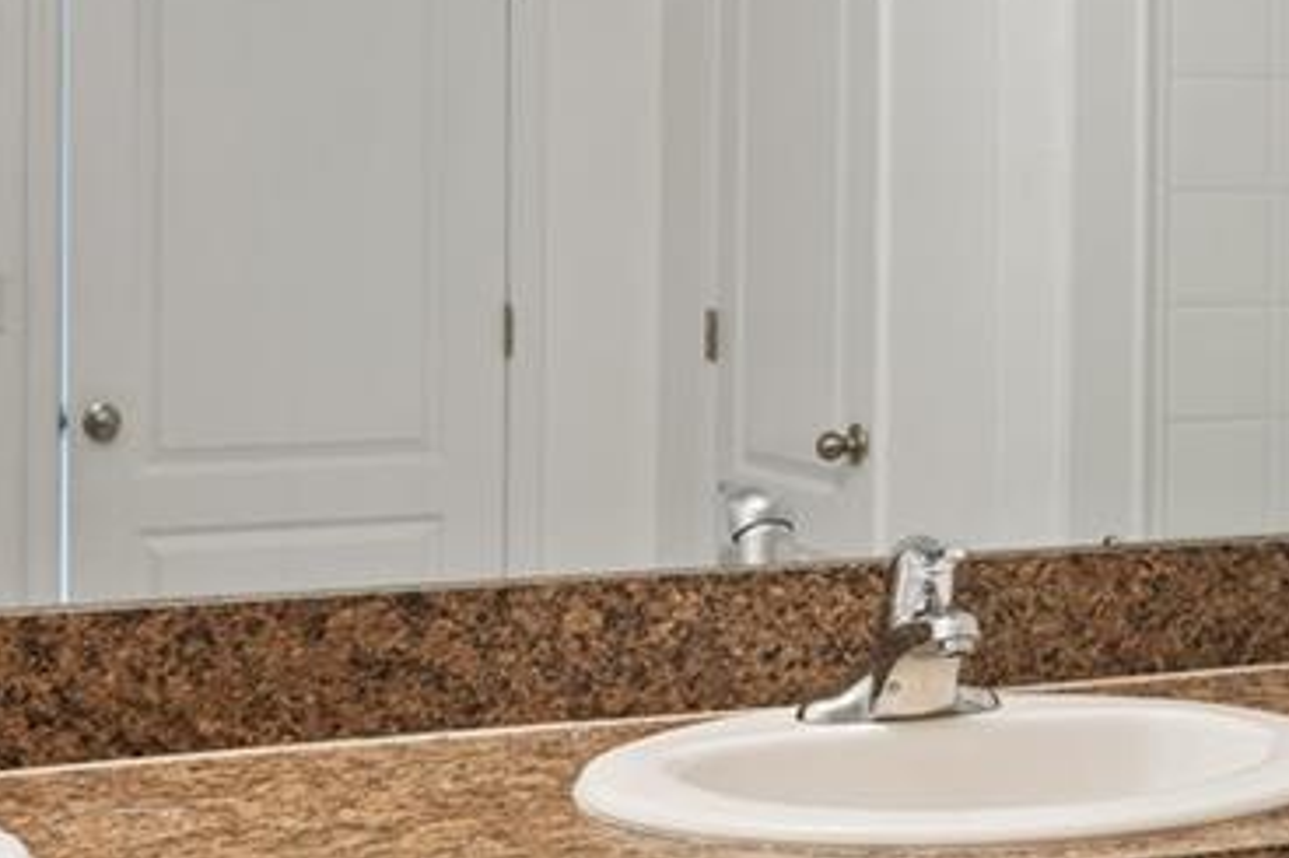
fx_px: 2648
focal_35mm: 74
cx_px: 1205
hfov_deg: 26.3
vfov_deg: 18.2
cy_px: 161
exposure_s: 1/3
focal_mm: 17
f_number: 8
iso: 400
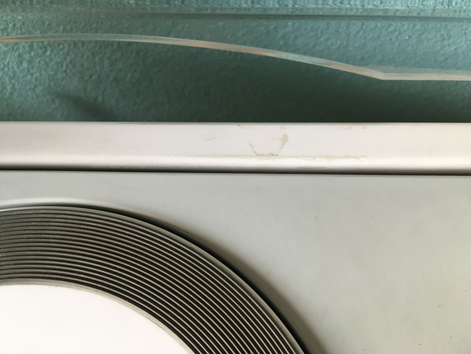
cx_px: 236
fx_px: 395
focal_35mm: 29
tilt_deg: -62.6
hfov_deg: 61.7
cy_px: 177
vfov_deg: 48.2
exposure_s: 1/33
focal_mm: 4.15
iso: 80
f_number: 2.2
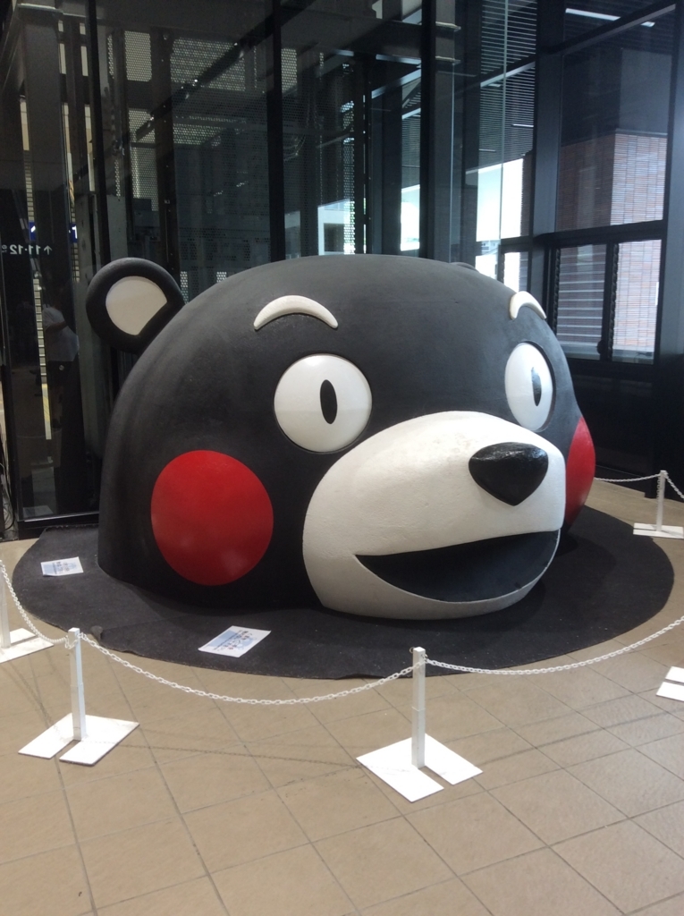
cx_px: 342
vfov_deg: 56.9
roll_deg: -0.6
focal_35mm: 32
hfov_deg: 44.1
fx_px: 845
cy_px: 458
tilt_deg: -10.3
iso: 50
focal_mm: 3.3
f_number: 2.4
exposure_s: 1/24
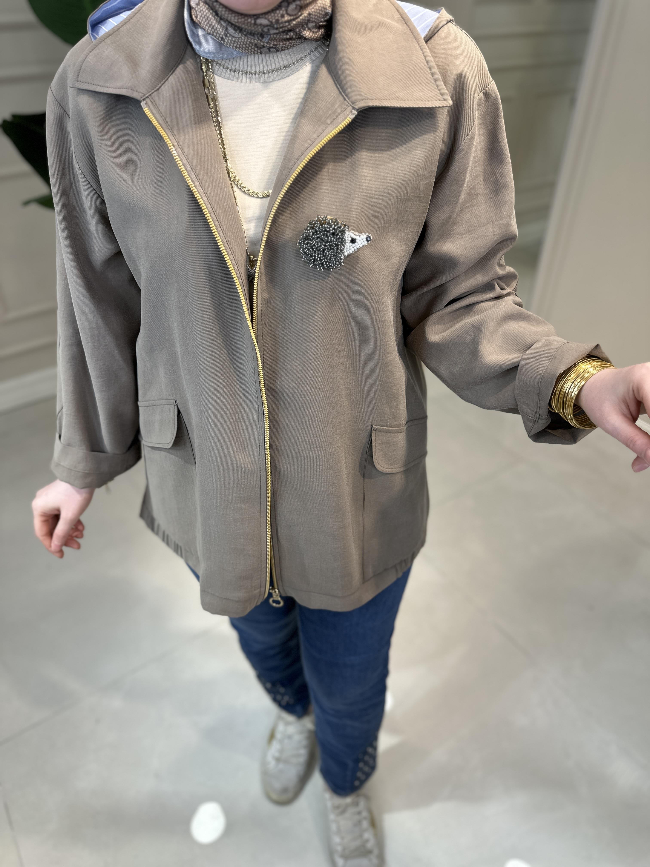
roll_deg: -1.0
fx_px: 601
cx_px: 325
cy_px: 434
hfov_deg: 56.8
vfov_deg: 71.6
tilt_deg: -38.1
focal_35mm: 24
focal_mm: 6.86
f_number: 1.78
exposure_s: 1/491
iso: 80
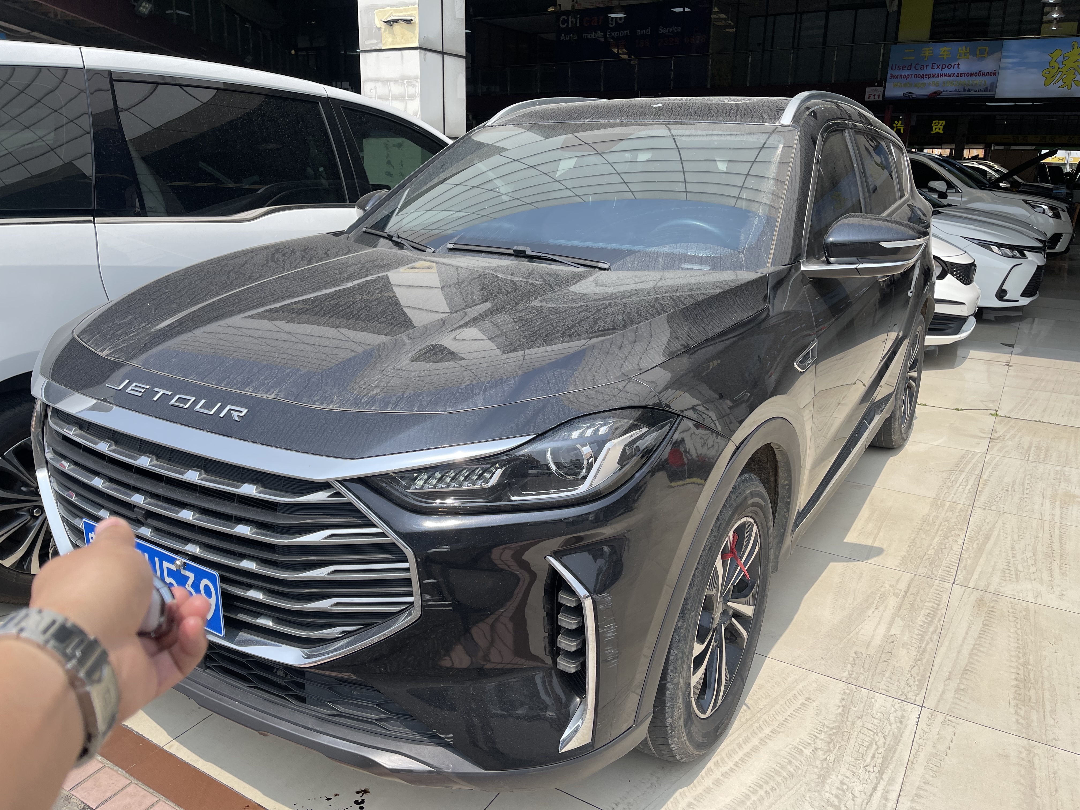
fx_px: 780
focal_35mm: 25
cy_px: 405
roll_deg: +0.0
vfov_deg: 54.9
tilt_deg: -16.6
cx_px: 540
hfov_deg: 69.4
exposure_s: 1/2786
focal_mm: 5.1
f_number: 1.6
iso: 32
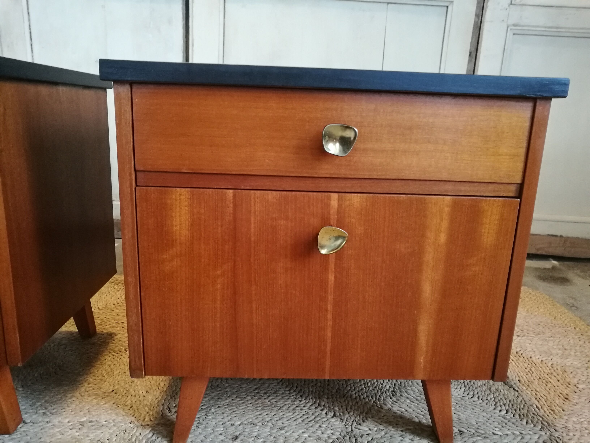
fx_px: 460
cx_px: 295
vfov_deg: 51.4
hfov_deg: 65.3
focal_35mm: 27
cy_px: 222
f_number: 2.2
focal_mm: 4.5
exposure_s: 1/20
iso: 640
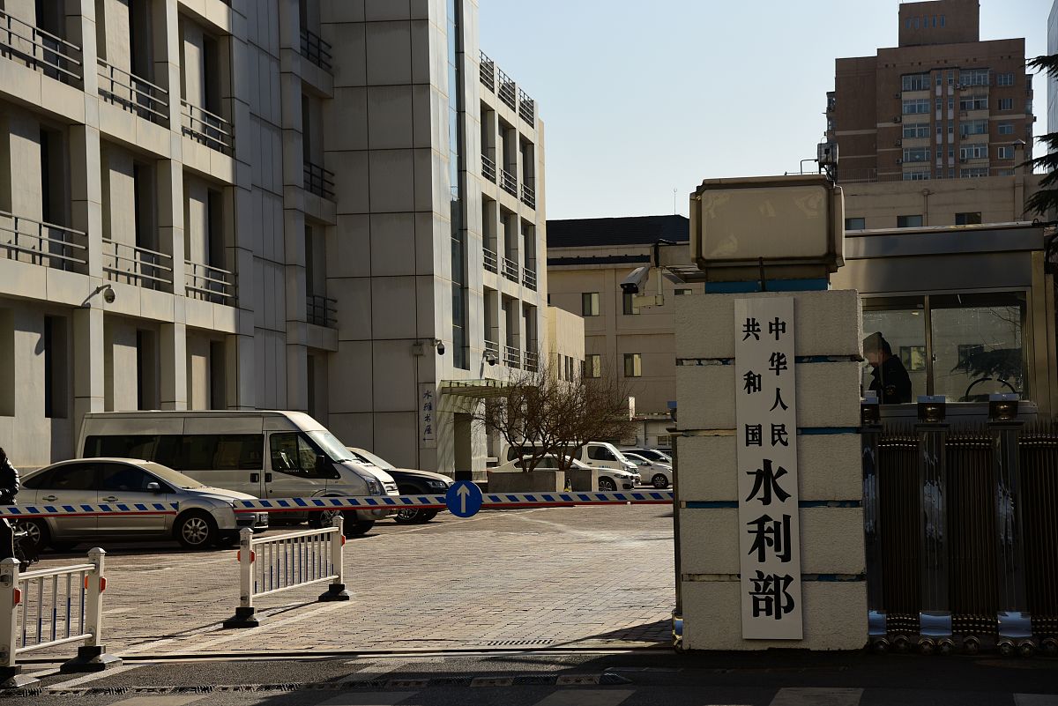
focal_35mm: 78
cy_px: 353
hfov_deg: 26.0
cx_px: 529
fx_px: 2293
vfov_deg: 17.5
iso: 200
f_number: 6.3
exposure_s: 1/1600
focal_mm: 78
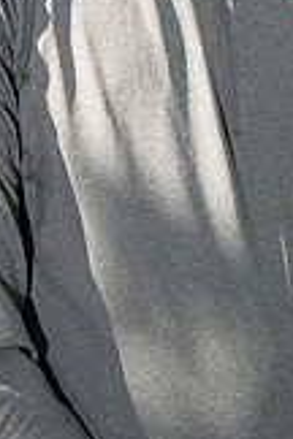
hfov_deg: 5.4
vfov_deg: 8.0
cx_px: 165
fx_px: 3113
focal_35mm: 255
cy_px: -146
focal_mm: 92
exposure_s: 1/160
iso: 800
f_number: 10
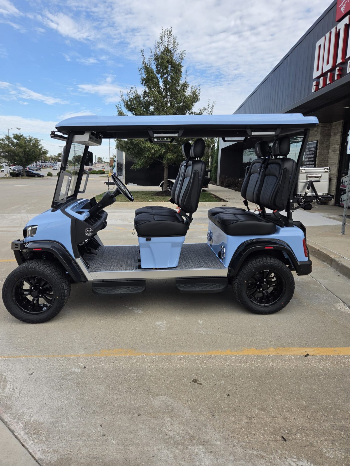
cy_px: 224
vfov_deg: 71.6
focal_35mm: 24
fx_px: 324
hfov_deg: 56.8
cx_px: 169
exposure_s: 1/2359
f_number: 1.8
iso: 80
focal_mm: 5.4
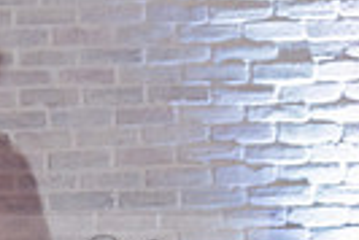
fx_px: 3684
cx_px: 86
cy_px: 387
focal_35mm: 369
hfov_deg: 5.6
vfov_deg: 3.7
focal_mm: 70
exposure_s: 1/160
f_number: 3.2
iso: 1000
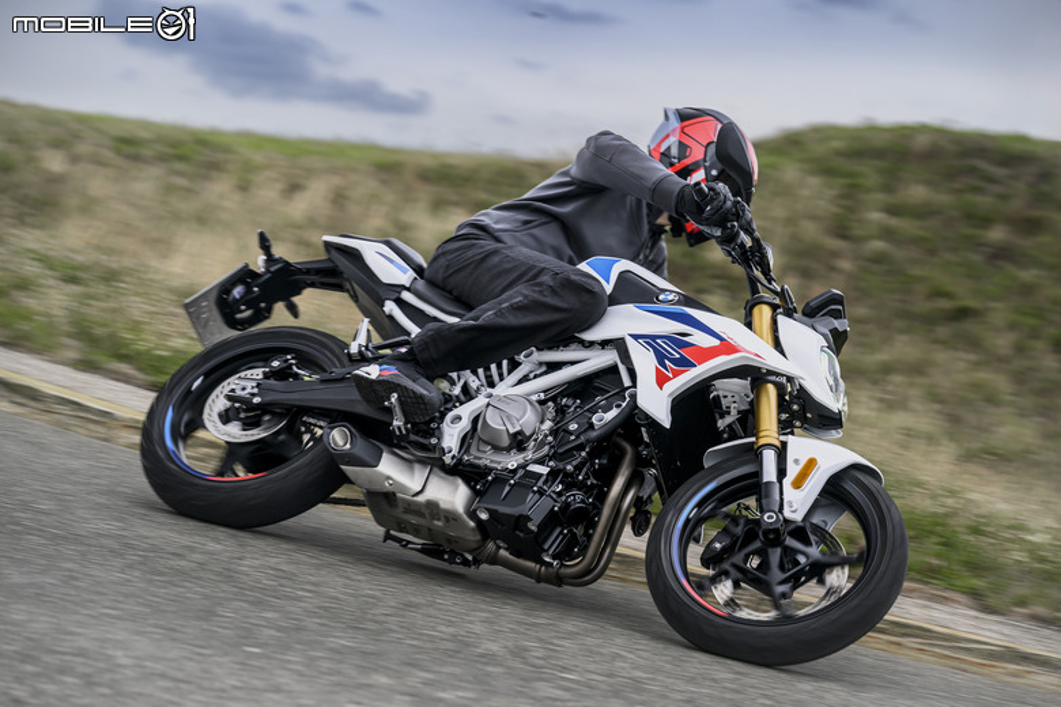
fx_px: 2299
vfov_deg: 17.5
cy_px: 354
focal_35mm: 78
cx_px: 530
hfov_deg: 26.0
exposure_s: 1/320
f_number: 5
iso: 320
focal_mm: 78
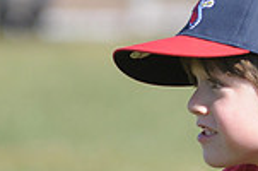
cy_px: 300
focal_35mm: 1156
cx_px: 325
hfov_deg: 1.8
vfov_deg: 1.2
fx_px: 8267
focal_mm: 200
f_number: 4.5
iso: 400
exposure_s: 1/1600
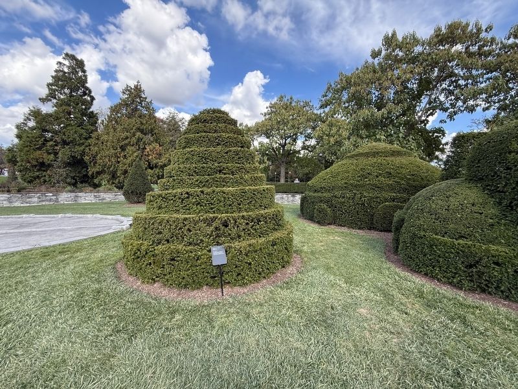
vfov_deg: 85.7
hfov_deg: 102.1
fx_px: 209
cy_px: 194
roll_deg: +3.0
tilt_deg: +0.2
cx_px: 259
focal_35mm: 14
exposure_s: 1/280
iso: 64
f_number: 2.2
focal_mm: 2.22
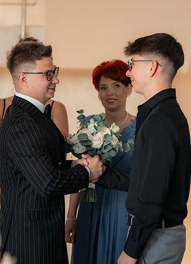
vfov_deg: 16.1
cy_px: 132
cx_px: 49
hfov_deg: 11.6
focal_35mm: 124
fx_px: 934
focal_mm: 85
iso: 1600
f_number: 3.2
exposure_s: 1/200
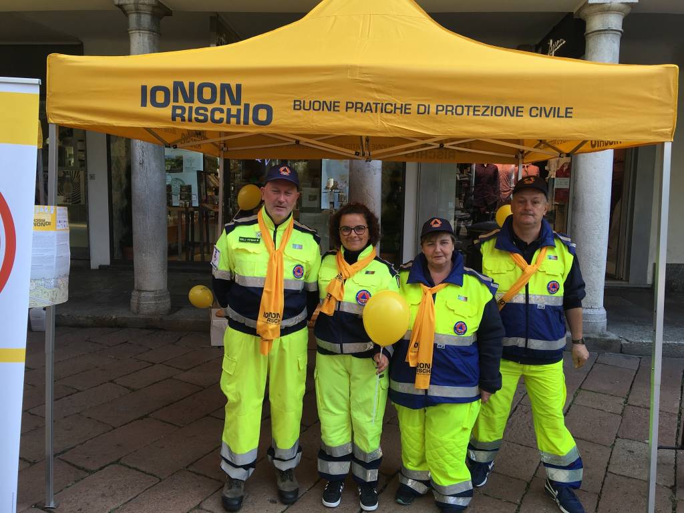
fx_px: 573
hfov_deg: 61.7
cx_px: 342
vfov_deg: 48.2
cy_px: 256
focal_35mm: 29
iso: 25
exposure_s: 1/213
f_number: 2.2
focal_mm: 4.15
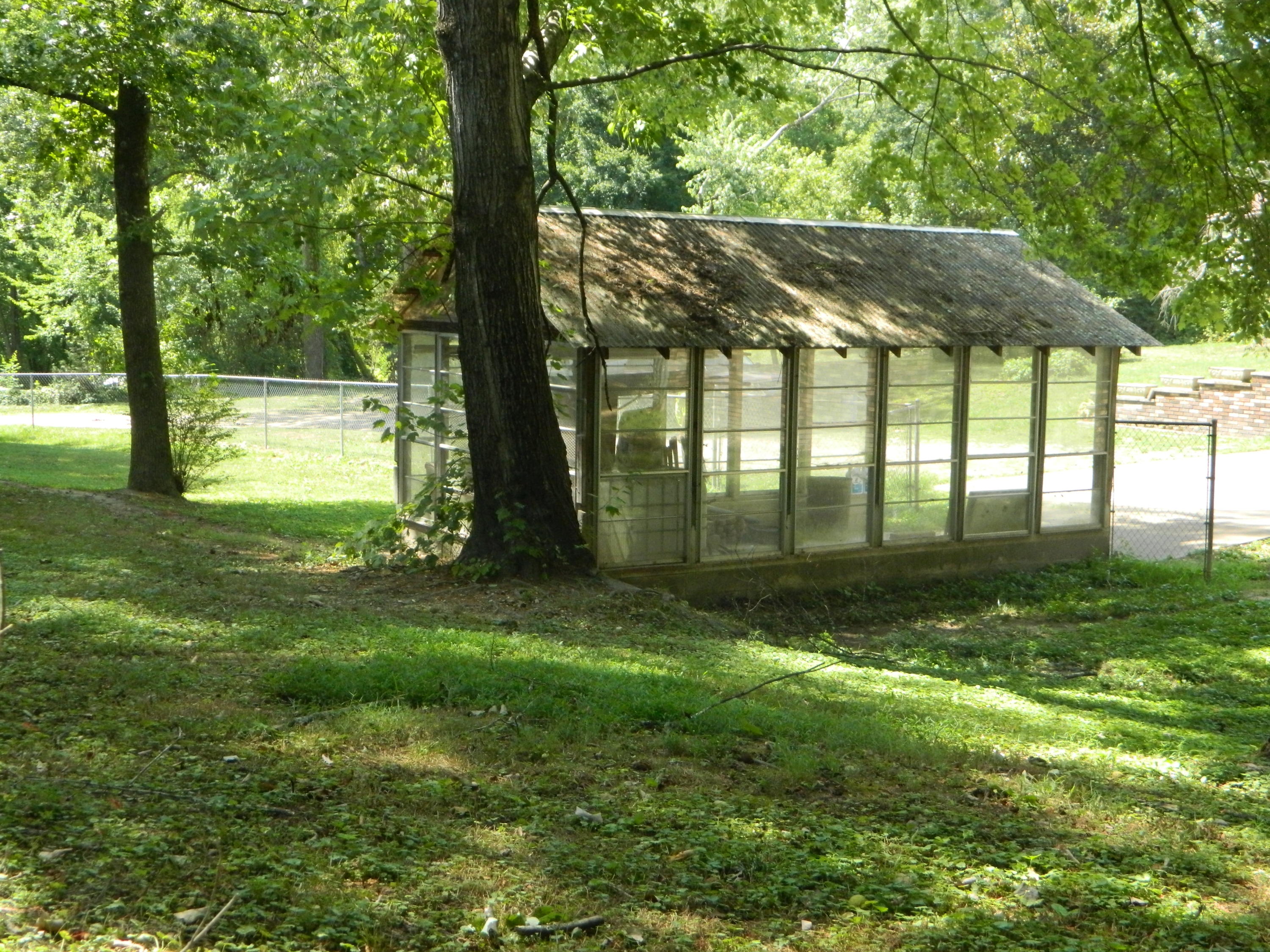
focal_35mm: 47
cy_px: 476
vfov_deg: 30.9
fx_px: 1724
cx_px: 635
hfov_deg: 40.4
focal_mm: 8.4
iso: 360
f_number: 3.6
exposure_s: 1/400
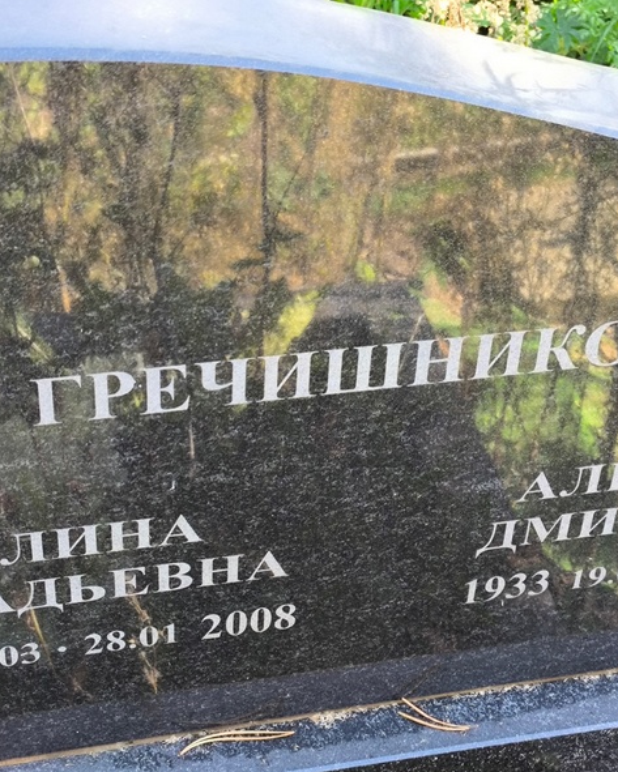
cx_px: 302
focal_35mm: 66
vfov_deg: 28.7
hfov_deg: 23.2
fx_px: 1509
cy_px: 391
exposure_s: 1/60
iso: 80
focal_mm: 4.71
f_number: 1.7
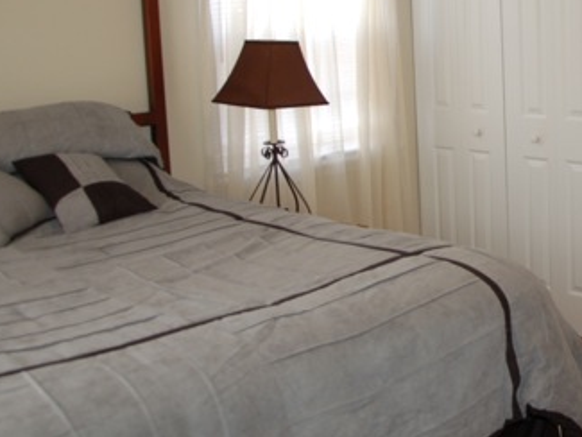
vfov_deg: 28.3
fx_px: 858
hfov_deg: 35.6
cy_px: 122
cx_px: 503
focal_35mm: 51
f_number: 3.8
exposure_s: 1/80
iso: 400
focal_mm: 18
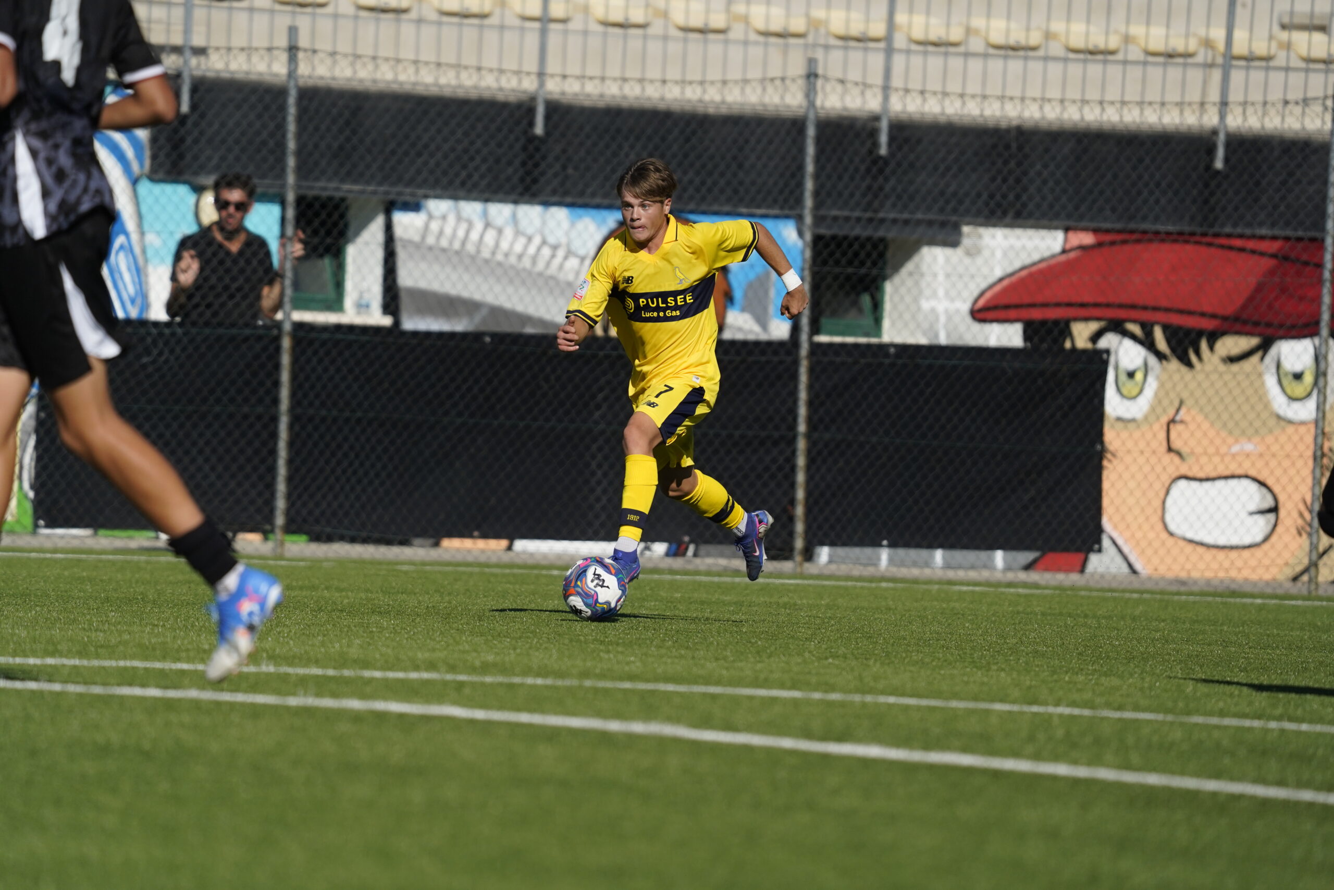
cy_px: 445
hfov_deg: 4.6
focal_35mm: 448
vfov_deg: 3.1
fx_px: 16601
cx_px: 667
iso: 800
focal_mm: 448
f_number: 6.3
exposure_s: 1/4000
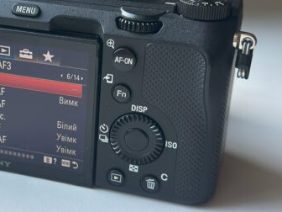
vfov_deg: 18.4
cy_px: 78
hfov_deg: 24.0
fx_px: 652
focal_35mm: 80
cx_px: 57
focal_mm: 6.86
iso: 100
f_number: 1.78
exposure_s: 1/172
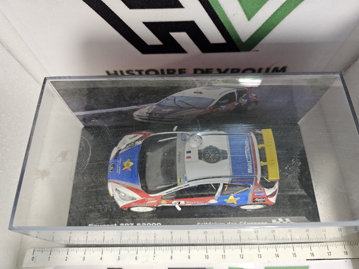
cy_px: 134
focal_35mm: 24
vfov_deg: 56.8
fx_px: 249
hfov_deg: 71.6
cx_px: 180
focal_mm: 5
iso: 400
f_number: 1.8
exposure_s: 1/100
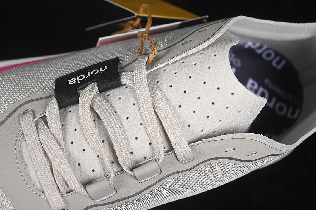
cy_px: 105
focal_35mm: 75
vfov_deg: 18.2
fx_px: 658
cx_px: 158
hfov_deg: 27.0
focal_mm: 50
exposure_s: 1/80
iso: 160
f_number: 7.1
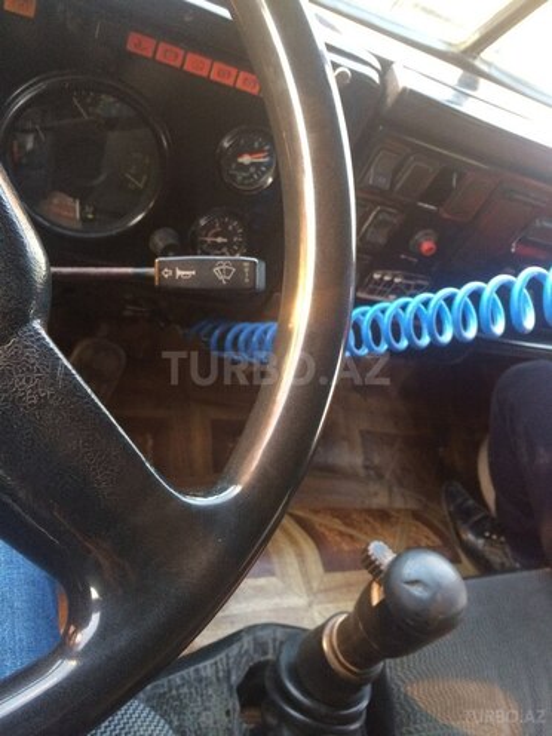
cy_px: 368
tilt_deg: -47.2
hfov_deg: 48.2
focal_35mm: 29
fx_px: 617
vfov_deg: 61.7
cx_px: 276
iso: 250
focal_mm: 4.15
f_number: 2.2
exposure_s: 1/33
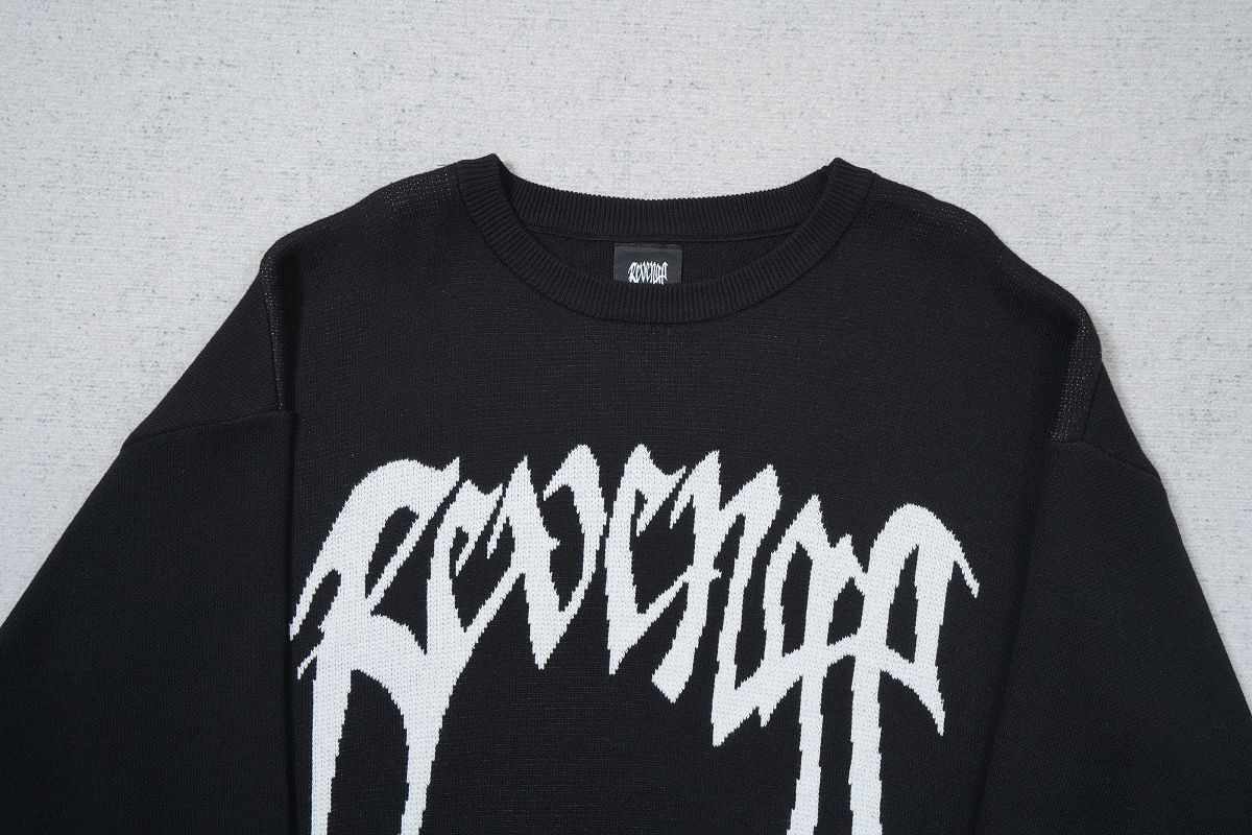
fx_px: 1217
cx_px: 626
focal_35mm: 35
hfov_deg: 54.4
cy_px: 418
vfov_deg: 37.9
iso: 1600
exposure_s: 1/100
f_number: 10
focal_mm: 35
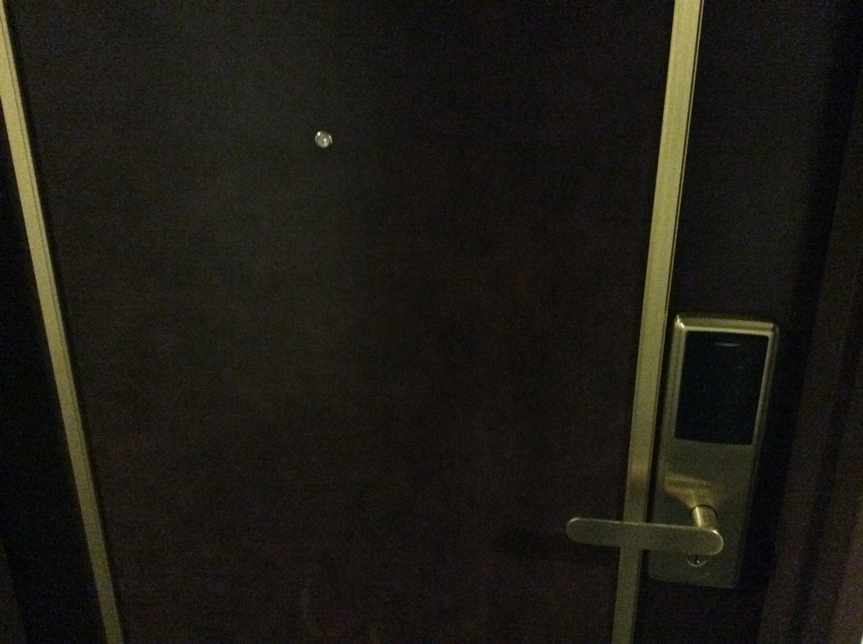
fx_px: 797
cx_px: 432
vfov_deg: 44.0
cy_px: 322
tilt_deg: -22.4
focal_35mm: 32
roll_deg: -0.6
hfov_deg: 56.9
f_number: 2.4
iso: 800
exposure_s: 1/15
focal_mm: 3.3
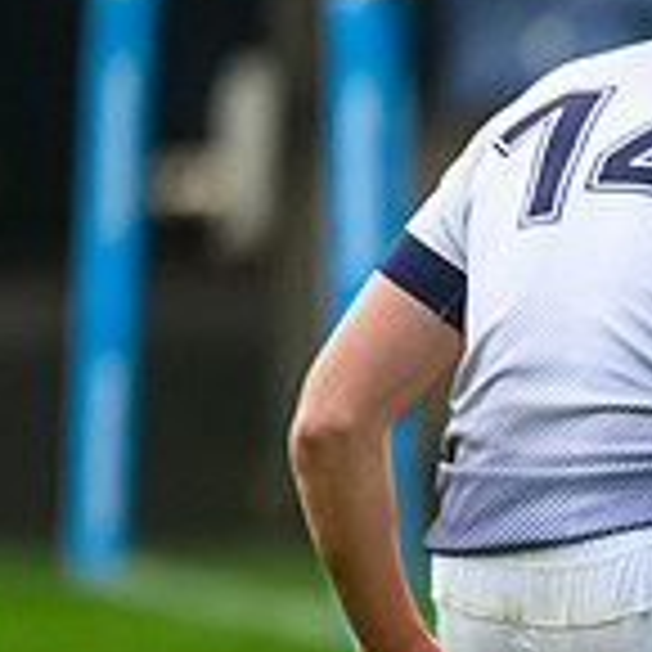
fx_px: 66614
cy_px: 482
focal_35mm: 3126
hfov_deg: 0.6
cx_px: 1850
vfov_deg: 0.6
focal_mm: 560
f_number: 4
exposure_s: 1/1600
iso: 2000
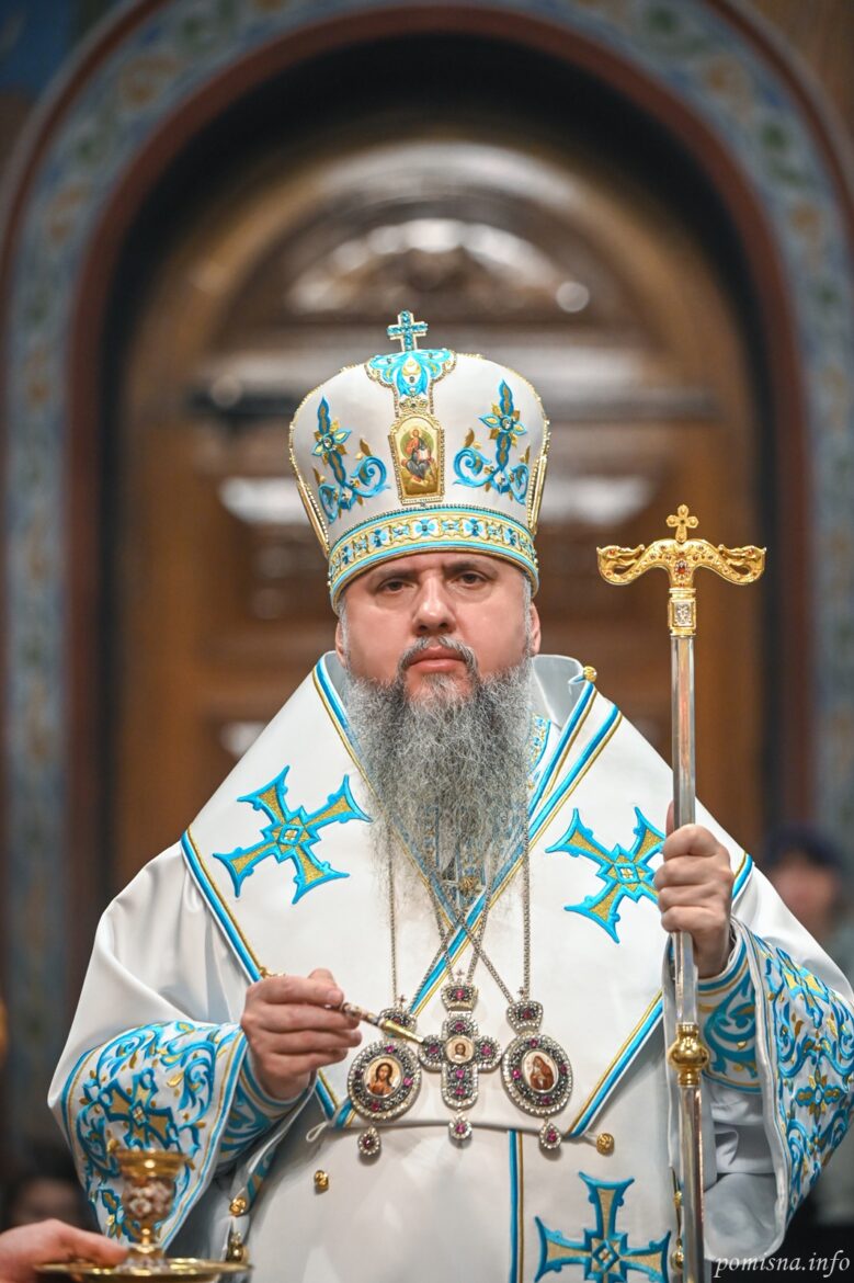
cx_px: 427
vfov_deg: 13.3
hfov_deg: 8.8
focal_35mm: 155
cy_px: 642
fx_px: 5520
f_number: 3.2
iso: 4000
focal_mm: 155
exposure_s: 1/60
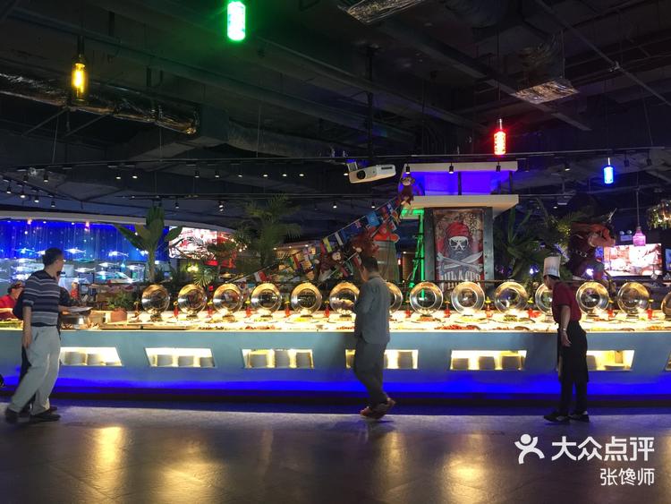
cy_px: 252
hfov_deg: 61.6
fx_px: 562
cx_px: 336
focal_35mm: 29
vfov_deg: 48.3
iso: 125
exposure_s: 1/17
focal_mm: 4.15
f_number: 2.2
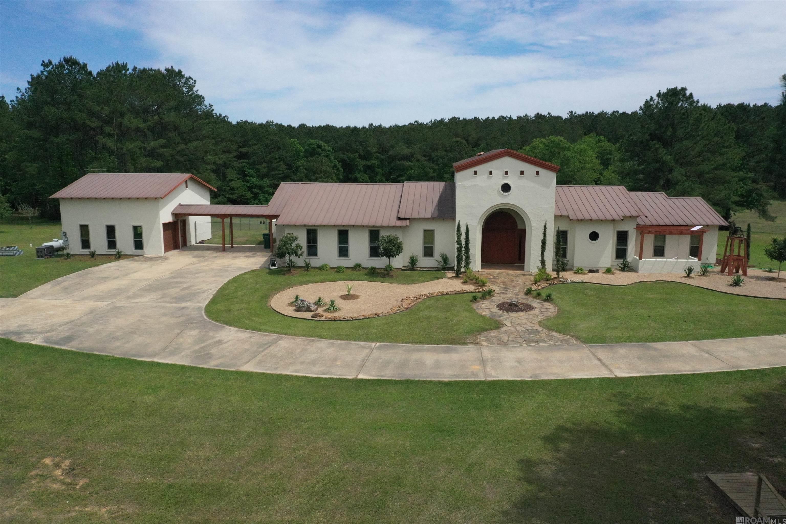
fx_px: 611
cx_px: 393
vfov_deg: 46.4
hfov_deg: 65.5
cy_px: 262
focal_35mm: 28
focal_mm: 10.26
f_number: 5.6
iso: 1600
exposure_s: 1/2000
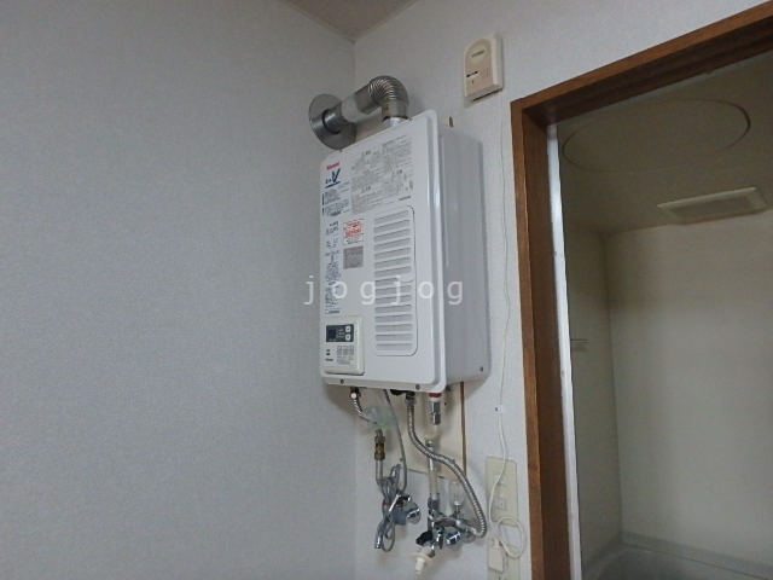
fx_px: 469
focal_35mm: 21
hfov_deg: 79.0
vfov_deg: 63.4
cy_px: 290
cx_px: 386
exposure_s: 1/80
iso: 800
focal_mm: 3.7
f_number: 3.5
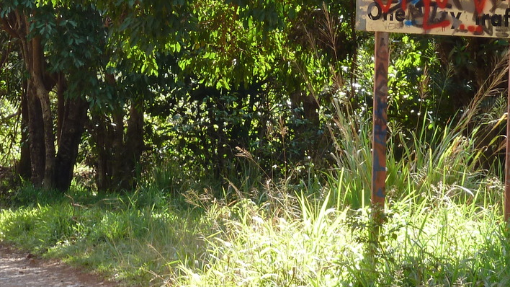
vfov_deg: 6.3
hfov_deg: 11.2
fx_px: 2596
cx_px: 92
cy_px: -37
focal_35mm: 192
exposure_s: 1/60
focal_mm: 12.8
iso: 80
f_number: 4.2
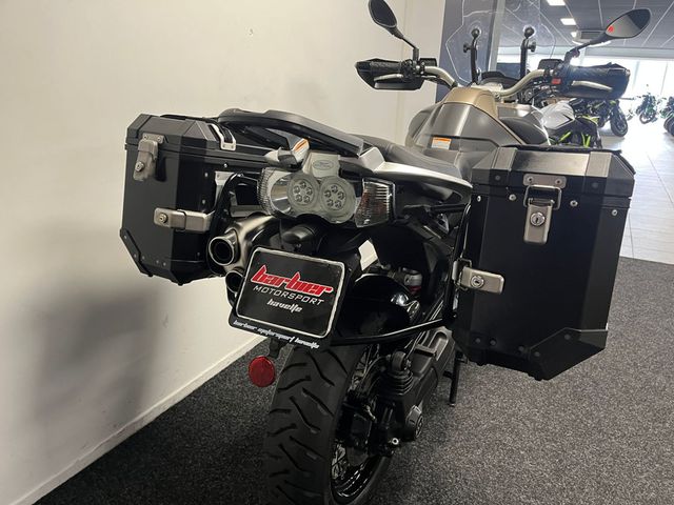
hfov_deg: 67.3
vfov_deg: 53.1
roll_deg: -0.6
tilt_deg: -19.1
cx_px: 337
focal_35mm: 26
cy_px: 252
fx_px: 506
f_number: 1.6
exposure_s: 1/50
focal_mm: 5.1
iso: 160
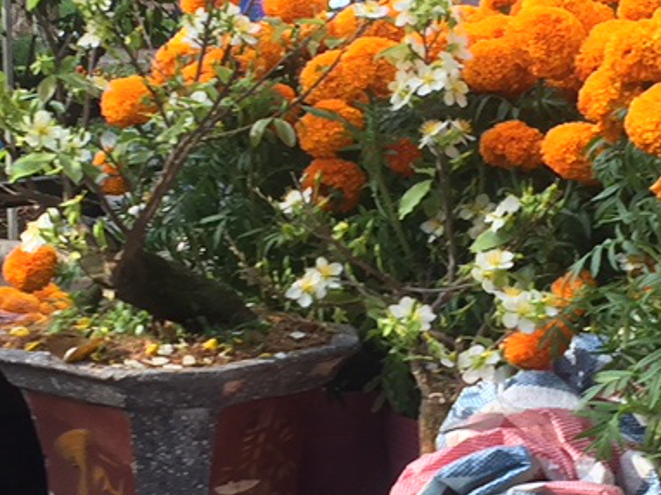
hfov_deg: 15.9
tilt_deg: -7.5
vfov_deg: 11.9
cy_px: 277
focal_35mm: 124
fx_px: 2366
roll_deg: +0.1
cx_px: 393
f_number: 2.2
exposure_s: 1/103
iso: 32
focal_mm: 4.15
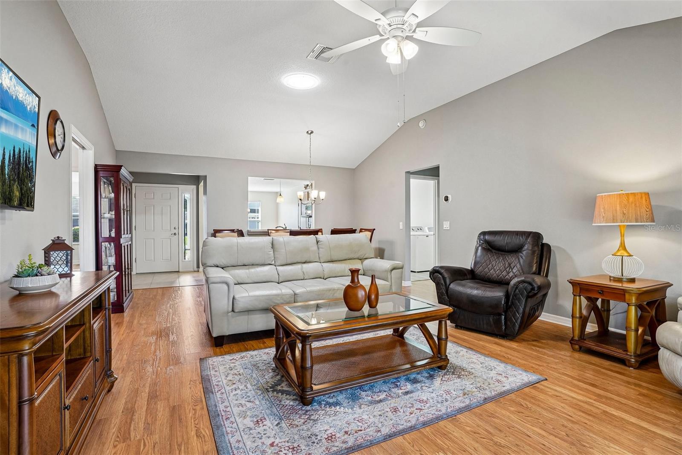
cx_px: 341
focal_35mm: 17
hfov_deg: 93.3
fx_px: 322
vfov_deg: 70.4
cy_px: 228
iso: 400
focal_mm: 17
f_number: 9
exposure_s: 1/8
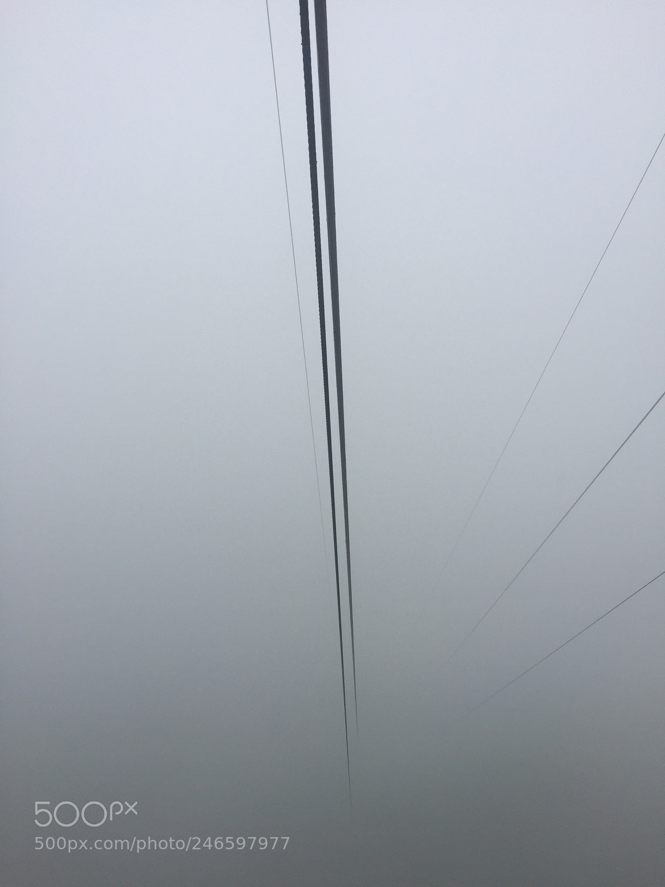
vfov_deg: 61.7
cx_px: 332
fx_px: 743
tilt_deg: -1.4
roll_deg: +1.9
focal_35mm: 29
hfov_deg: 48.2
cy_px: 444
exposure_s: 1/2083
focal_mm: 4.15
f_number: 2.2
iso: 32
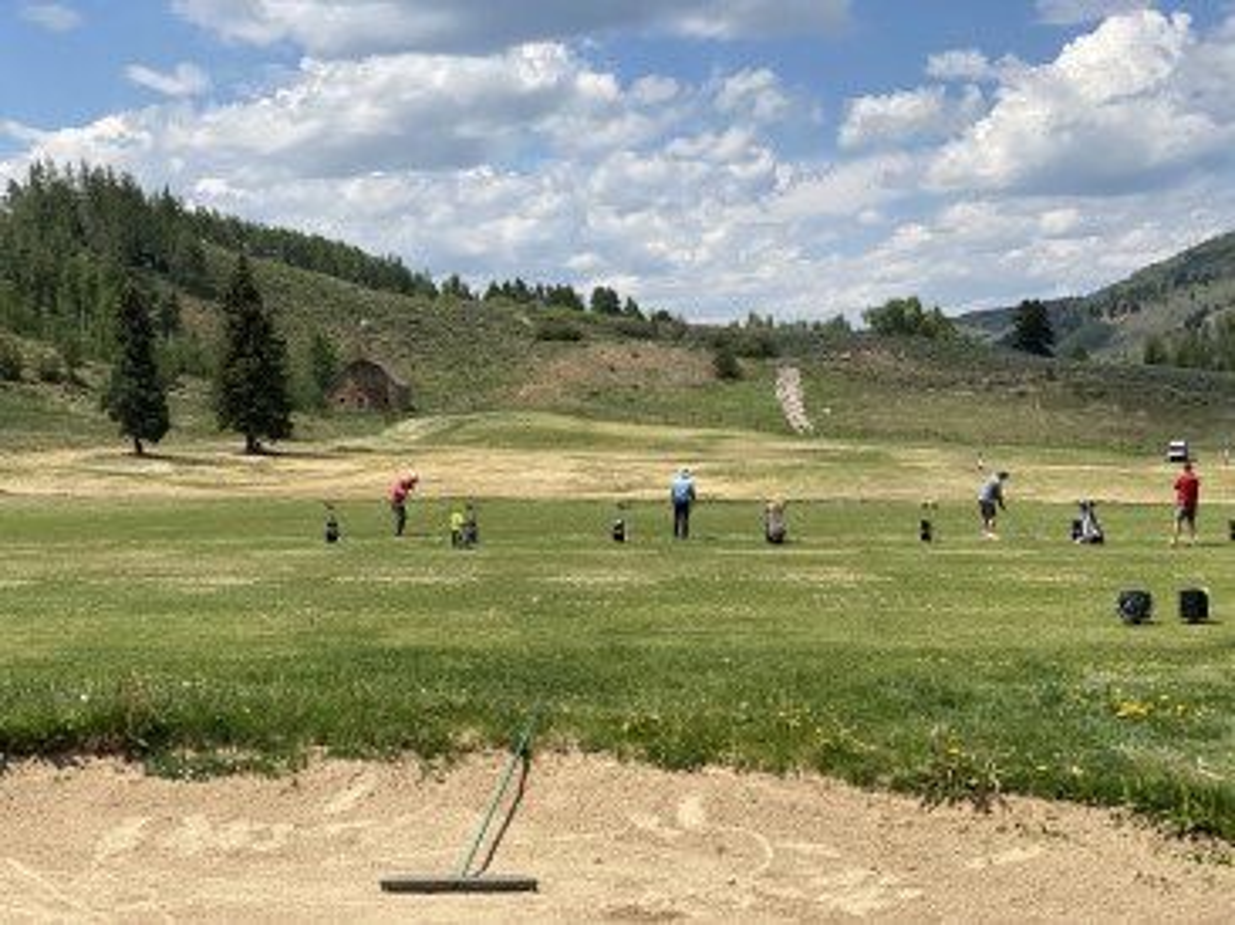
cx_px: 618
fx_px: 1854
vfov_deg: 28.0
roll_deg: +1.2
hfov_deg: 36.8
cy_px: 462
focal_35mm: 52
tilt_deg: -1.2
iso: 20
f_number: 2
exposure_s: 1/2660
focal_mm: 6
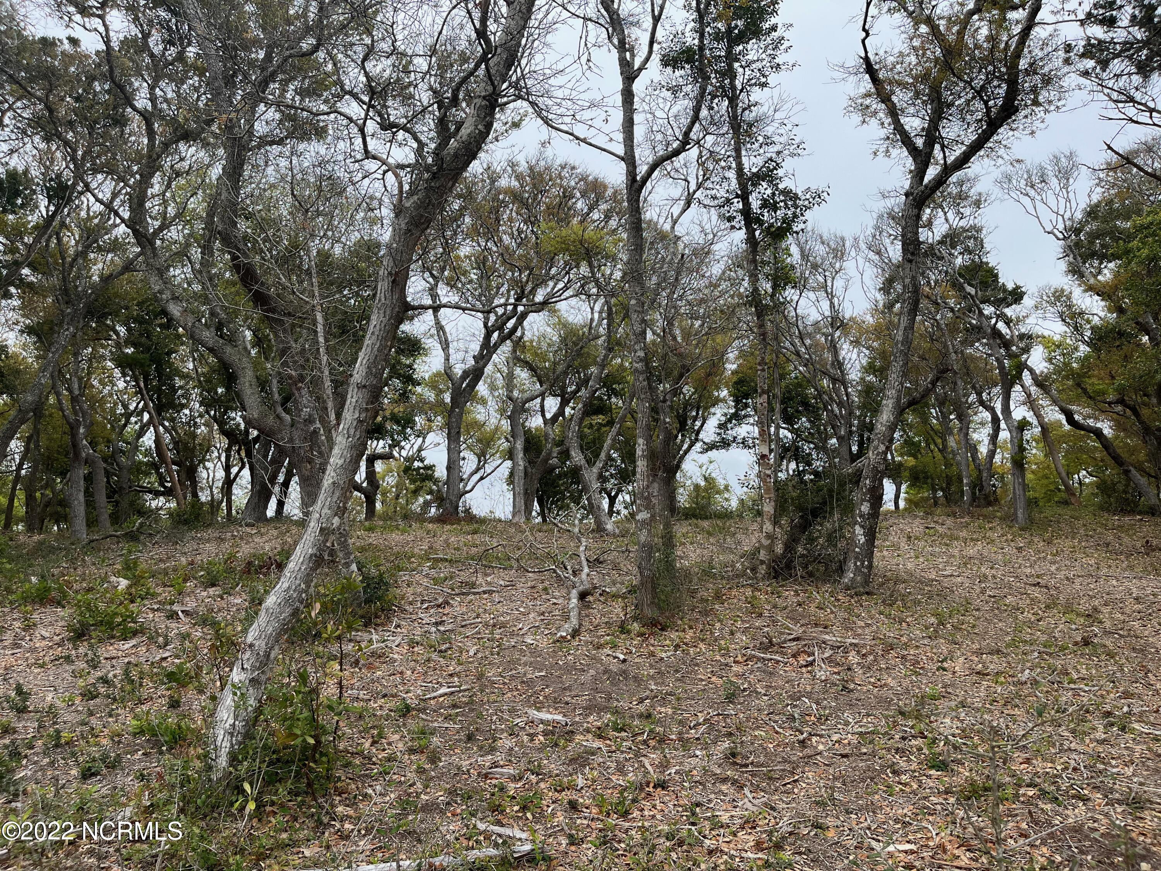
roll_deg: +0.8
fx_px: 872
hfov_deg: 67.3
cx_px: 580
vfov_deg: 53.1
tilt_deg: +6.8
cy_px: 436
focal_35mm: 26
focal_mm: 5.1
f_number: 1.6
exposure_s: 1/1238
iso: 50
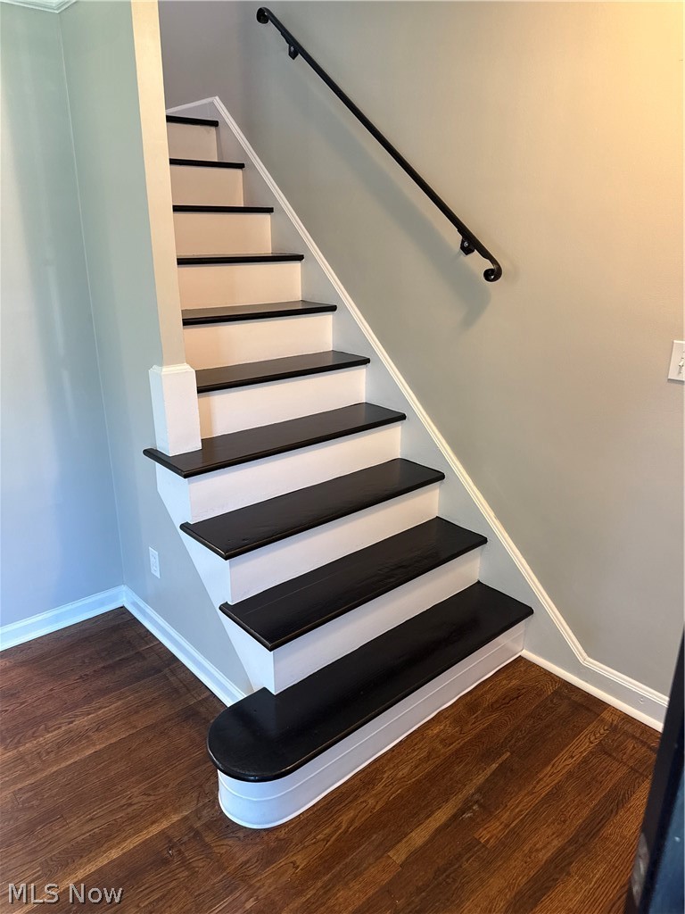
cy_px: 457
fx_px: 633
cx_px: 342
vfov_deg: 71.6
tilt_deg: -18.1
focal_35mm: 24
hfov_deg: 56.8
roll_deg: -0.6
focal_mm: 6.76
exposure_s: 1/60
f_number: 1.78
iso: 160
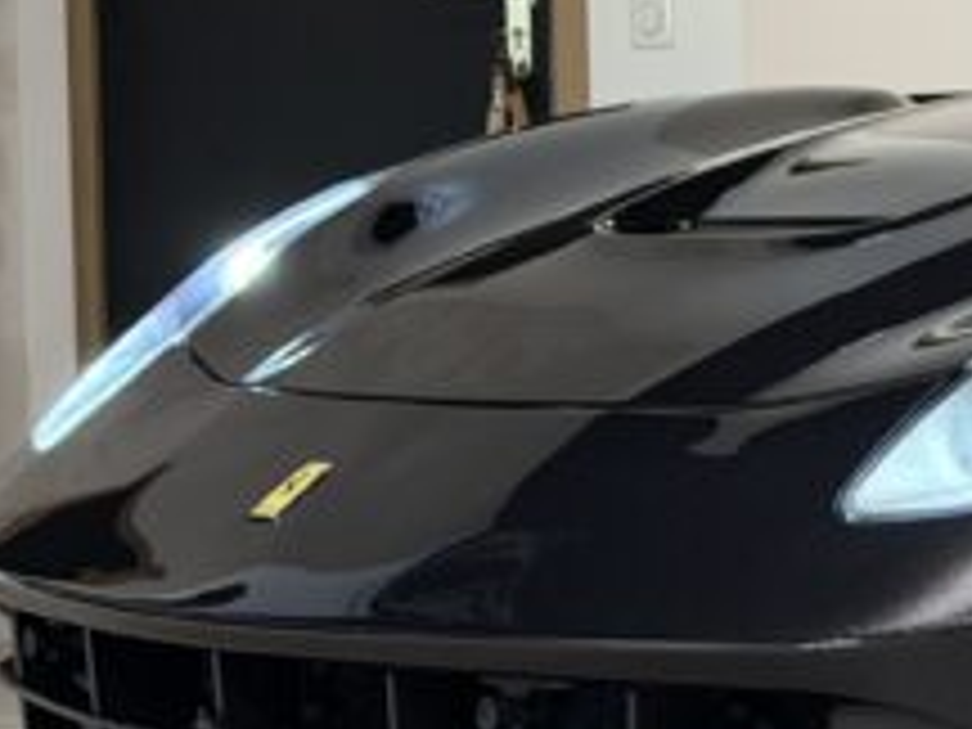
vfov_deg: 8.7
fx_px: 4802
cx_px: 1458
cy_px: 374
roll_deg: +0.8
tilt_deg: -2.6
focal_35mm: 171
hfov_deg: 11.1
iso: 200
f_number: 1.78
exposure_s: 1/49
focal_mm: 6.76
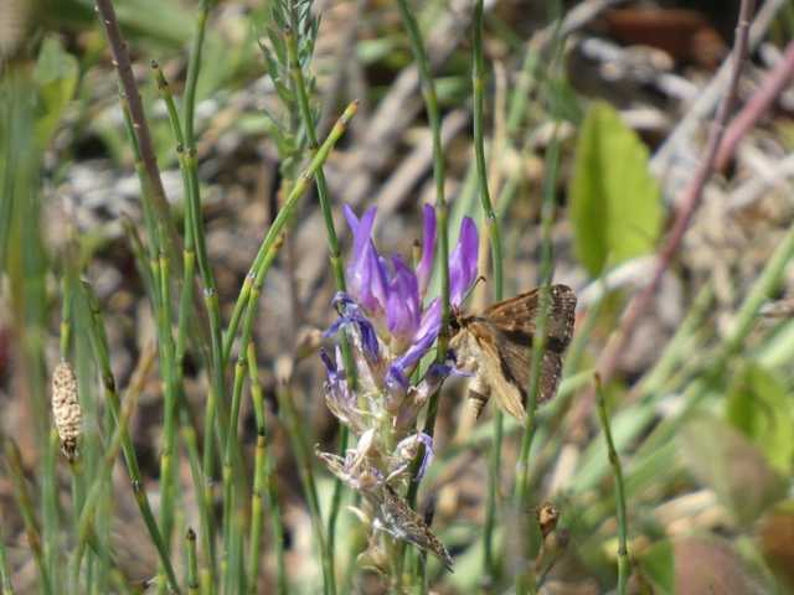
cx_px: 397
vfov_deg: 1.5
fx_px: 22387
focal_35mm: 976
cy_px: 298
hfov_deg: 2.0
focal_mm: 174.8
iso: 80
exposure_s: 1/320
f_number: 5.6
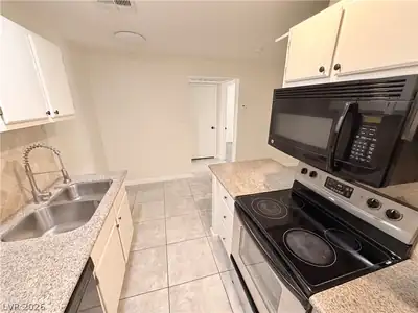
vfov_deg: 85.7
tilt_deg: -19.2
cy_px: 156
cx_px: 209
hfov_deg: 102.1
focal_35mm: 14
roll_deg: -0.1
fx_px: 169
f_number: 2.2
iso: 500
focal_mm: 2.22
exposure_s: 1/60
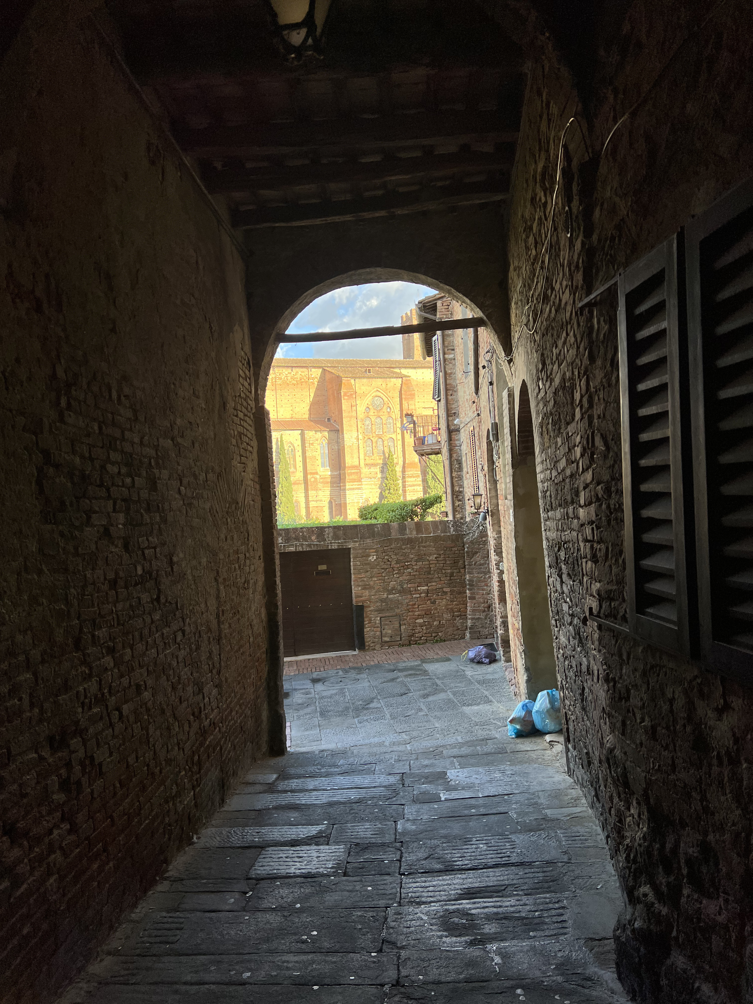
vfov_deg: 67.3
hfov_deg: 53.1
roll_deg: +3.0
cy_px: 502
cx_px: 376
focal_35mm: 26
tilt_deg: -0.6
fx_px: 754
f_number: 1.5
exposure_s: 1/521
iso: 50
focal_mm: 5.7
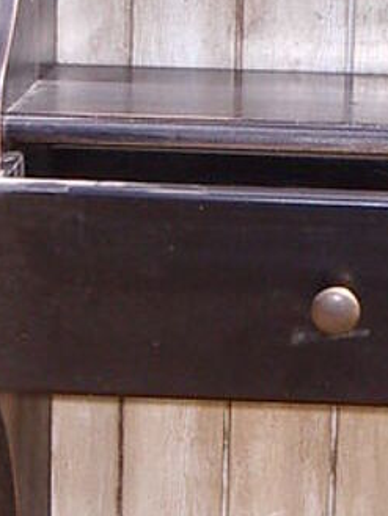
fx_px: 2300
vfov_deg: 12.8
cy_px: 285
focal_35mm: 154
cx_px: 330
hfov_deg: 9.6
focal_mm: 5.8
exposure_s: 1/320
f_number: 4.8
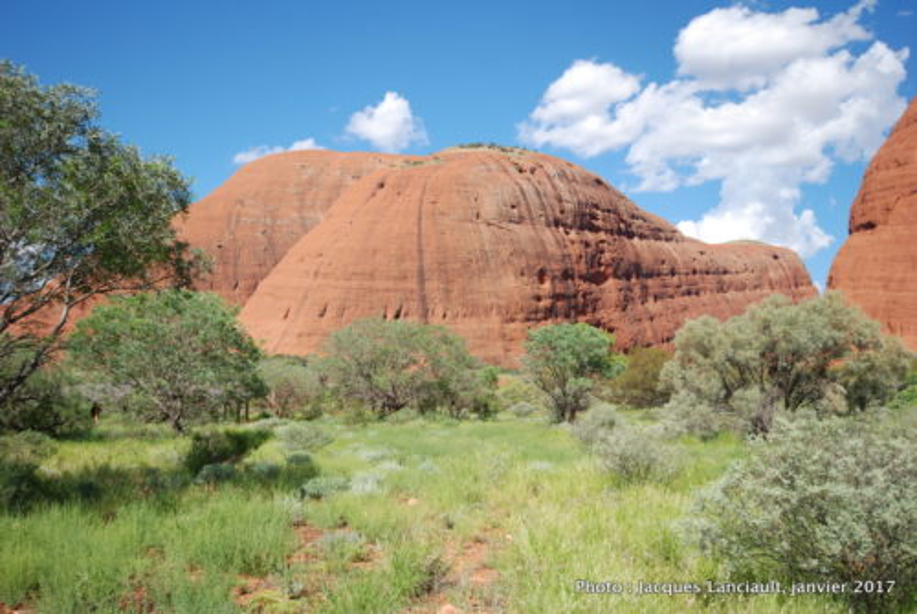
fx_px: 765
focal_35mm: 30
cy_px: 307
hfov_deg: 61.9
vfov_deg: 43.7
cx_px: 458
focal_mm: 20
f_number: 5
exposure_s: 1/320
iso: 100
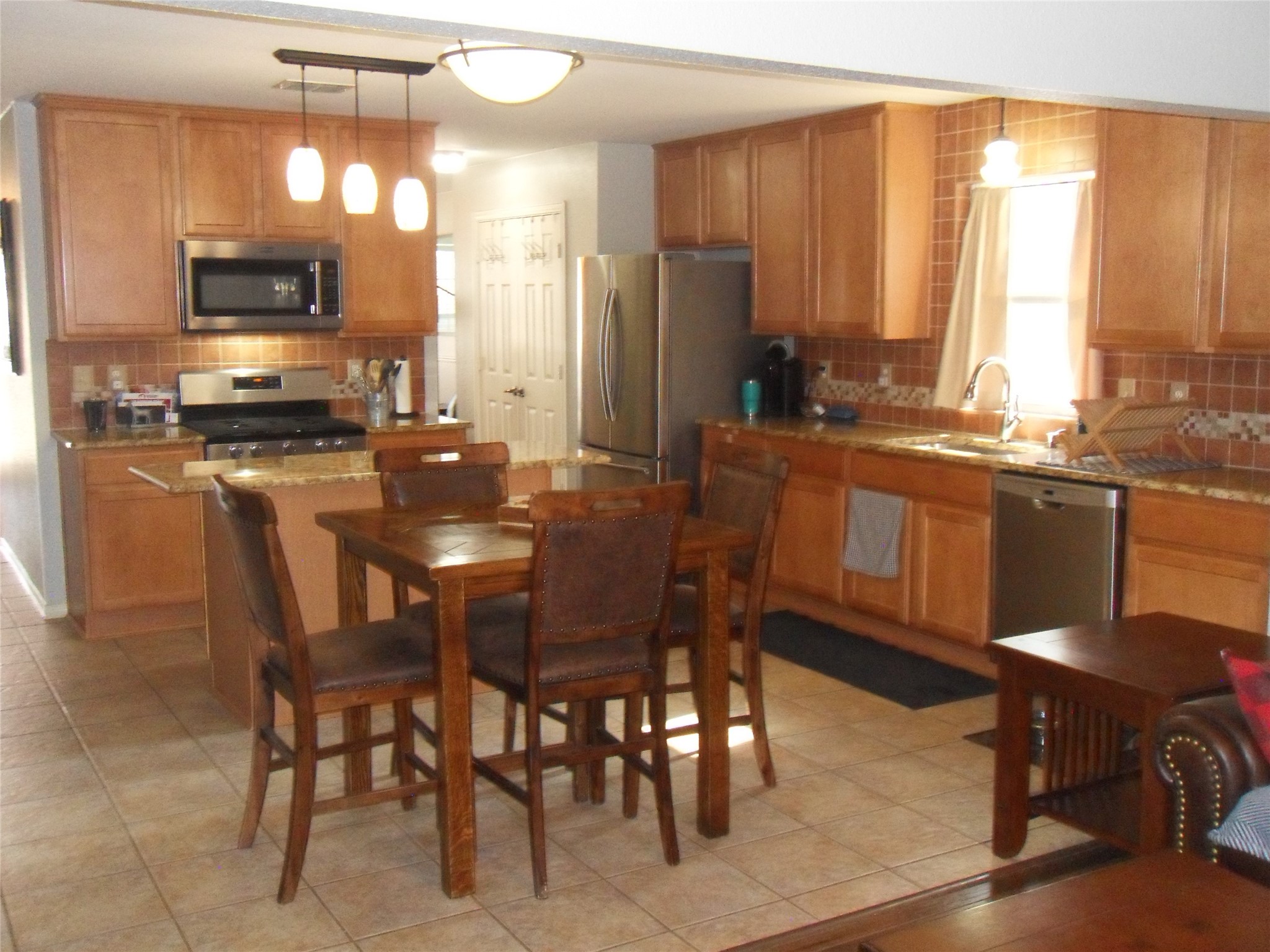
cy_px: 476
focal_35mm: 35
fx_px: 1284
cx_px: 635
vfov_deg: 40.7
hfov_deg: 52.6
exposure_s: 1/45
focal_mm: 6.3
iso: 640
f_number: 3.5
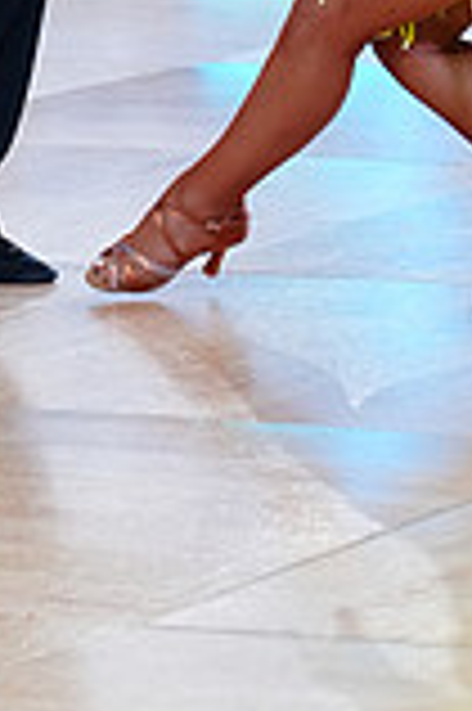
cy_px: -531
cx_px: 227
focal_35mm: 371
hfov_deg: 3.7
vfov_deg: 5.5
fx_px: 7312
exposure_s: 1/400
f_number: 4
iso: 2500
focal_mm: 101
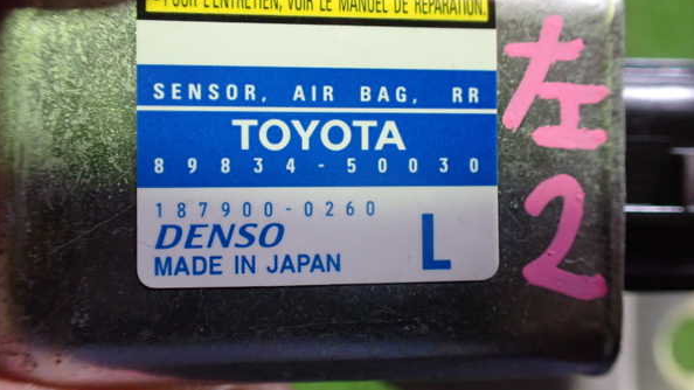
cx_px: 347
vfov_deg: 35.6
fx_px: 607
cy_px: 184
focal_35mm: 33
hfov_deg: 59.5
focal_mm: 5.4
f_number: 2.3
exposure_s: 1/50
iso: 800
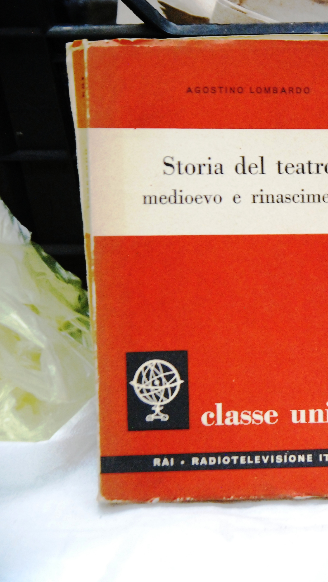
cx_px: 429
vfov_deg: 20.6
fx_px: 1608
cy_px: 291
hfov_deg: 11.3
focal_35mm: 104
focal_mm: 44
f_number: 3.5
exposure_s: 1/60
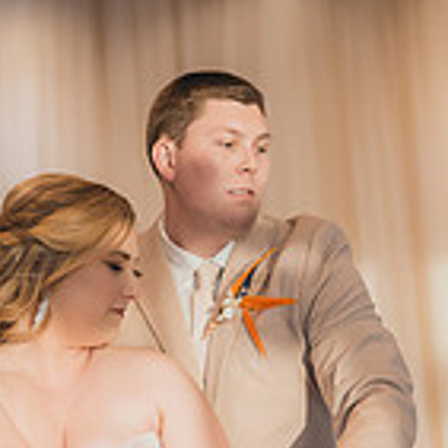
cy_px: 451
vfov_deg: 12.7
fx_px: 1991
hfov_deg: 12.8
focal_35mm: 136
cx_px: 187
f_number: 1.4
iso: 1250
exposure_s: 1/1250
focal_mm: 50
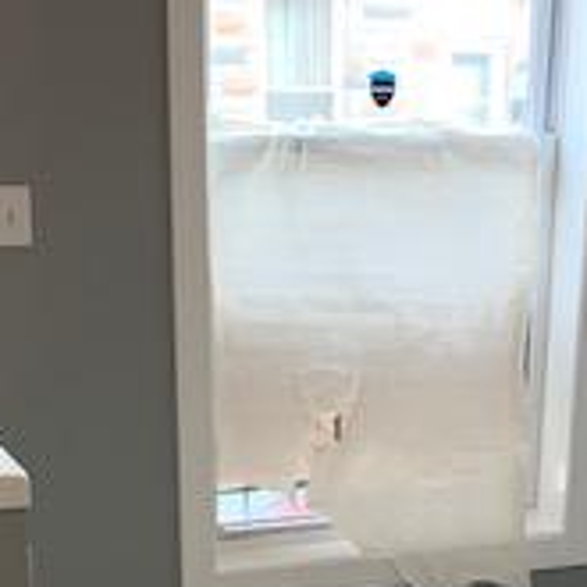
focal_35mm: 89
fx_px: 1707
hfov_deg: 19.3
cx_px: 480
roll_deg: -3.5
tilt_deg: -24.6
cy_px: 683
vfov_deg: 18.6
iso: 50
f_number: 1.8
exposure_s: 1/60
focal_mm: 4.25
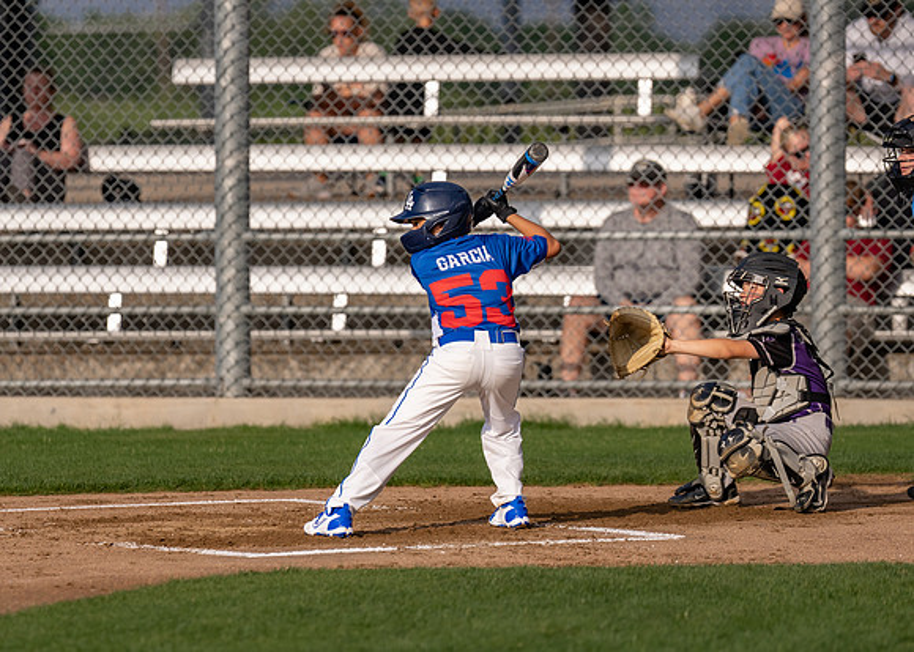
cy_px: 330
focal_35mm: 271
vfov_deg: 5.3
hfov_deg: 7.4
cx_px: 376
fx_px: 7031
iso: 250
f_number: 2.8
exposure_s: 1/5000
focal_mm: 160
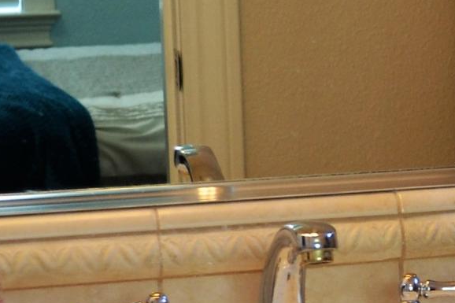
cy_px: 255
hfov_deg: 10.3
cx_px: 860
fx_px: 2363
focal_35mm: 187
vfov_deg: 7.3
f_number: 4
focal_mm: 24
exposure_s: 1/40
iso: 400
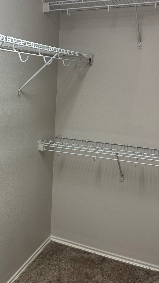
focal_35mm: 39
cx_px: 35
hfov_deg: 29.8
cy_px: 141
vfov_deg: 51.6
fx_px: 292
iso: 160
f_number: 1.78
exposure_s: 1/119
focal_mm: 6.76
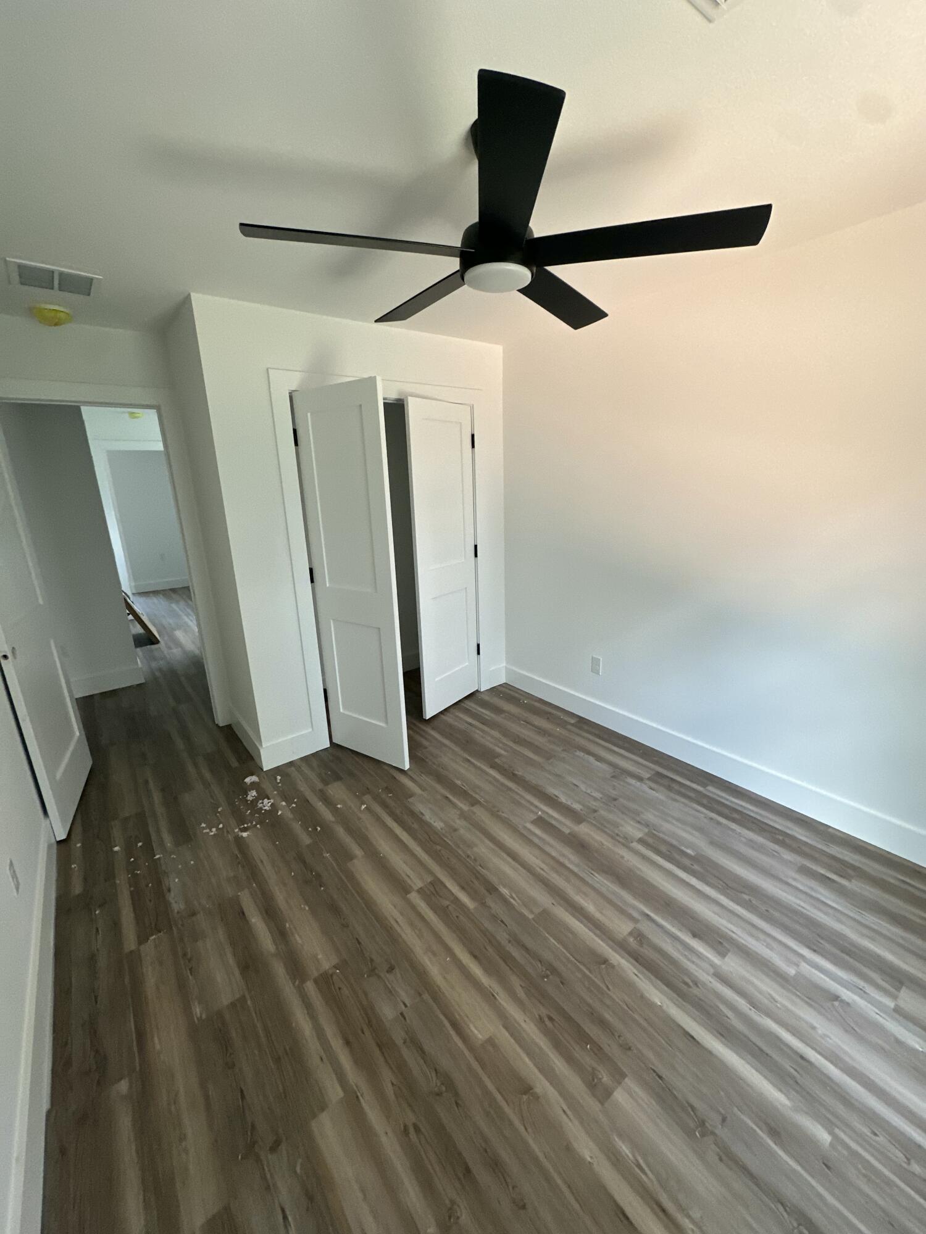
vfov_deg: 102.1
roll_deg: +0.6
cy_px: 617
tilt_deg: -15.3
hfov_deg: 85.7
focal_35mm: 14
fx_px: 499
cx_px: 463
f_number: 2.2
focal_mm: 2.22
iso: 200
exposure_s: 1/99
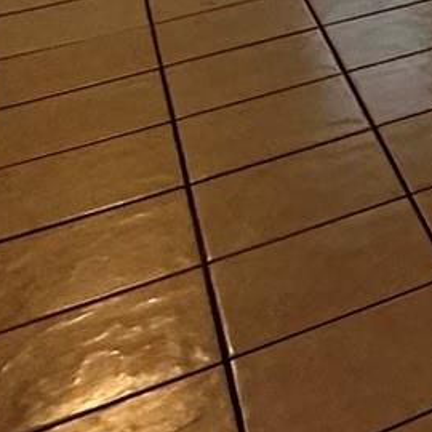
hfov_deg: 13.1
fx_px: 1327
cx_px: 1083
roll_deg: +1.1
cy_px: -488
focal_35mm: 94
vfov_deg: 14.5
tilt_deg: -1.6
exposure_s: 1/120
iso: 250
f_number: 2.2
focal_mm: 2.22
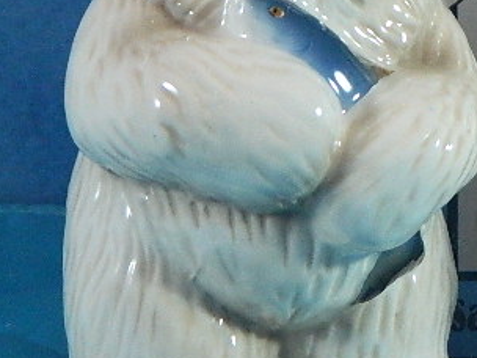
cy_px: 104
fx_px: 2646
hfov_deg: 10.1
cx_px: 643
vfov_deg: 7.7
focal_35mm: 192
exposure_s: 1/60
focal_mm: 10.2
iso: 400
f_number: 3.8
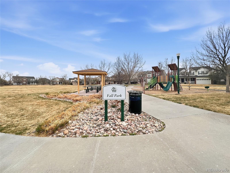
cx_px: 115
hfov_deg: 102.1
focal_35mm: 14
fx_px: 93
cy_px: 86
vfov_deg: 85.7
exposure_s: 1/276
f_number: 2.2
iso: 40
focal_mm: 2.2
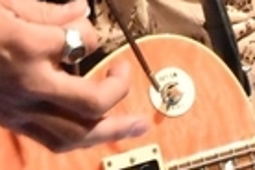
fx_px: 4639
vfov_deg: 2.1
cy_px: 98
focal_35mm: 655
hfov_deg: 3.1
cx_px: 194
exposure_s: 1/125
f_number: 5.6
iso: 10000
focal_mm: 50
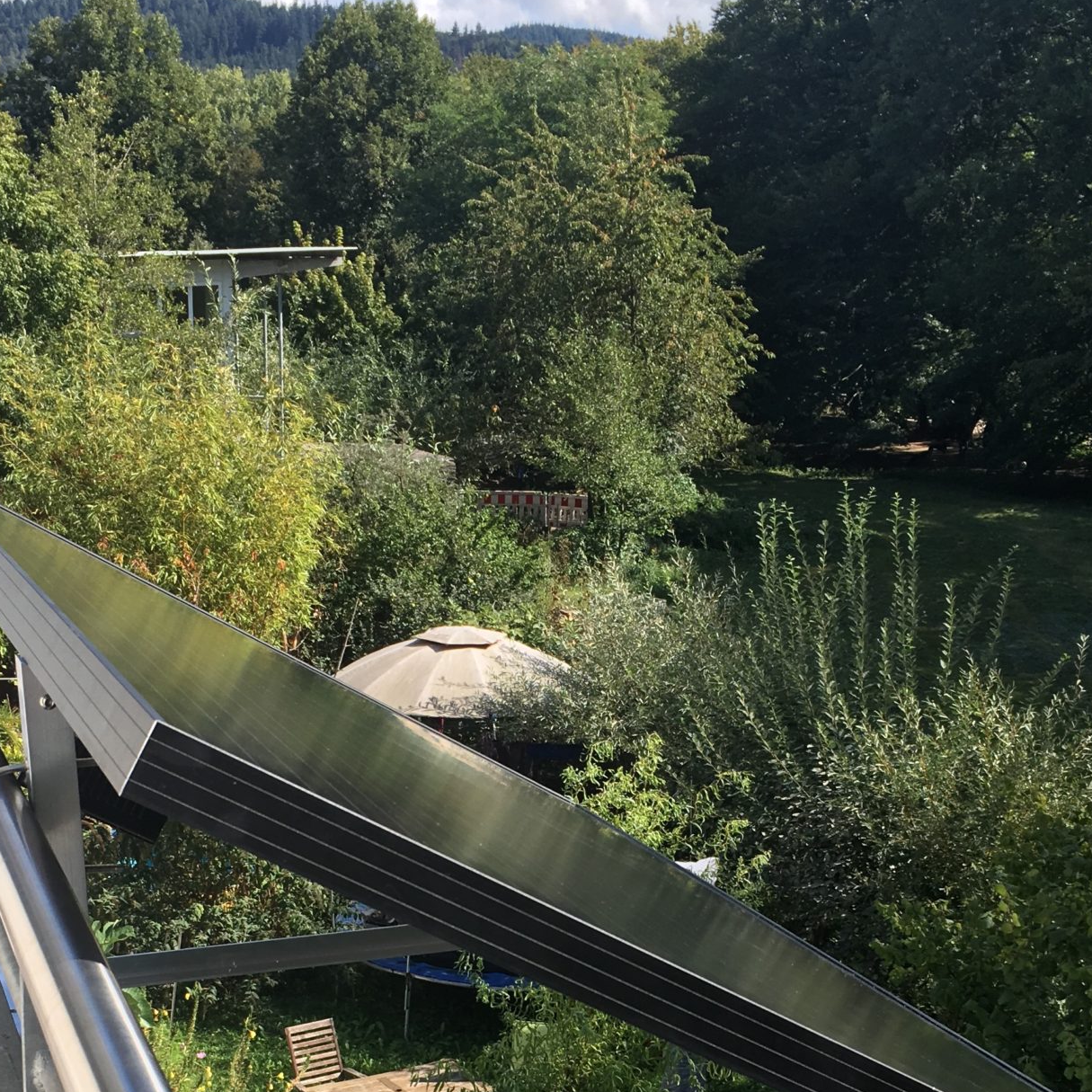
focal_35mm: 54
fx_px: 1927
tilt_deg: -18.0
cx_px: 568
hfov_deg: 31.6
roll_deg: -2.3
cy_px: 929
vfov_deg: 30.6
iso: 25
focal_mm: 4.15
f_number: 2.2
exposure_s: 1/777
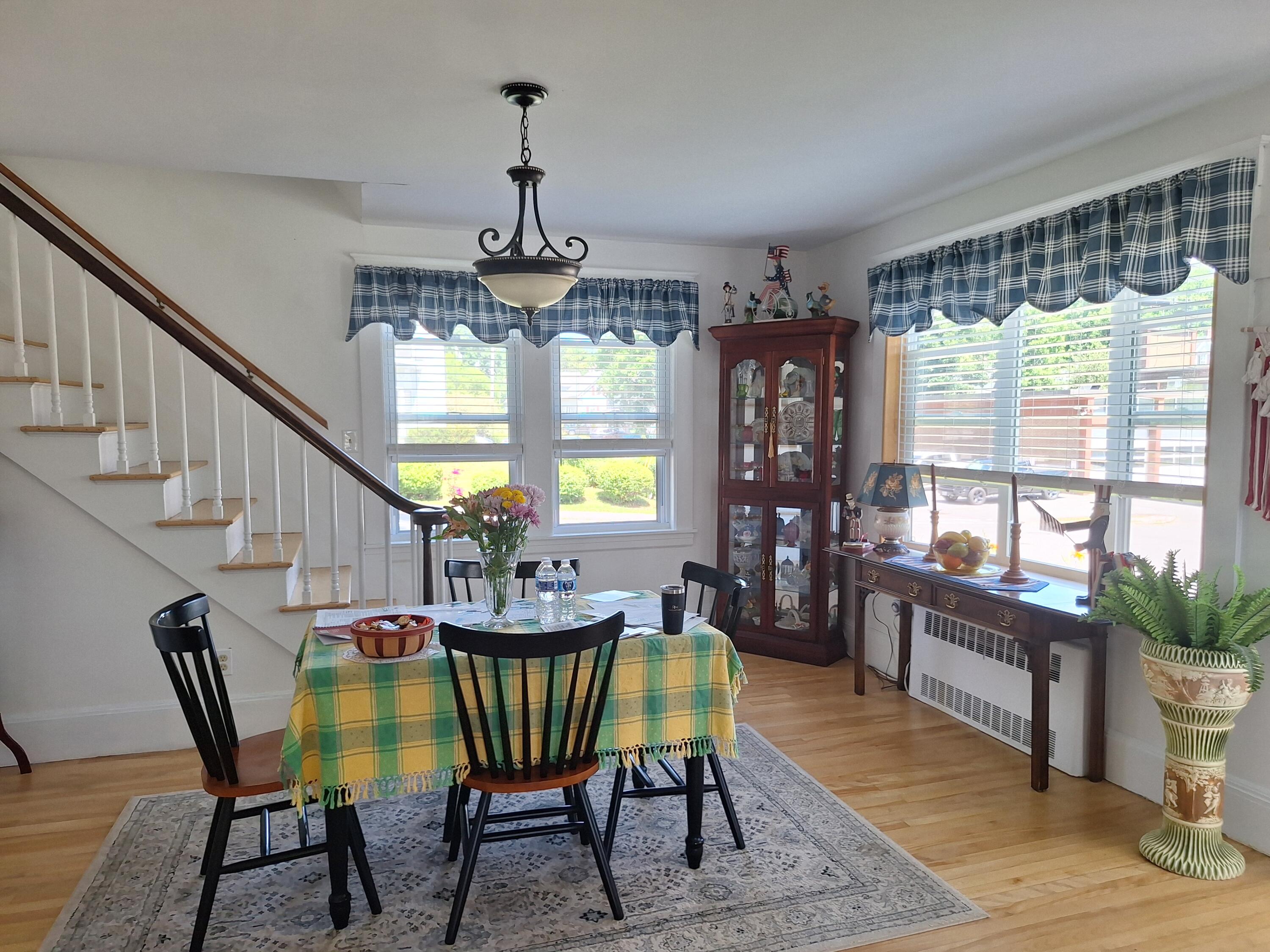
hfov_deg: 73.9
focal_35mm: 23
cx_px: 635
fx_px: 844
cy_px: 476
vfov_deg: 58.9
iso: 50
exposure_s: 1/120
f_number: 1.8
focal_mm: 5.54
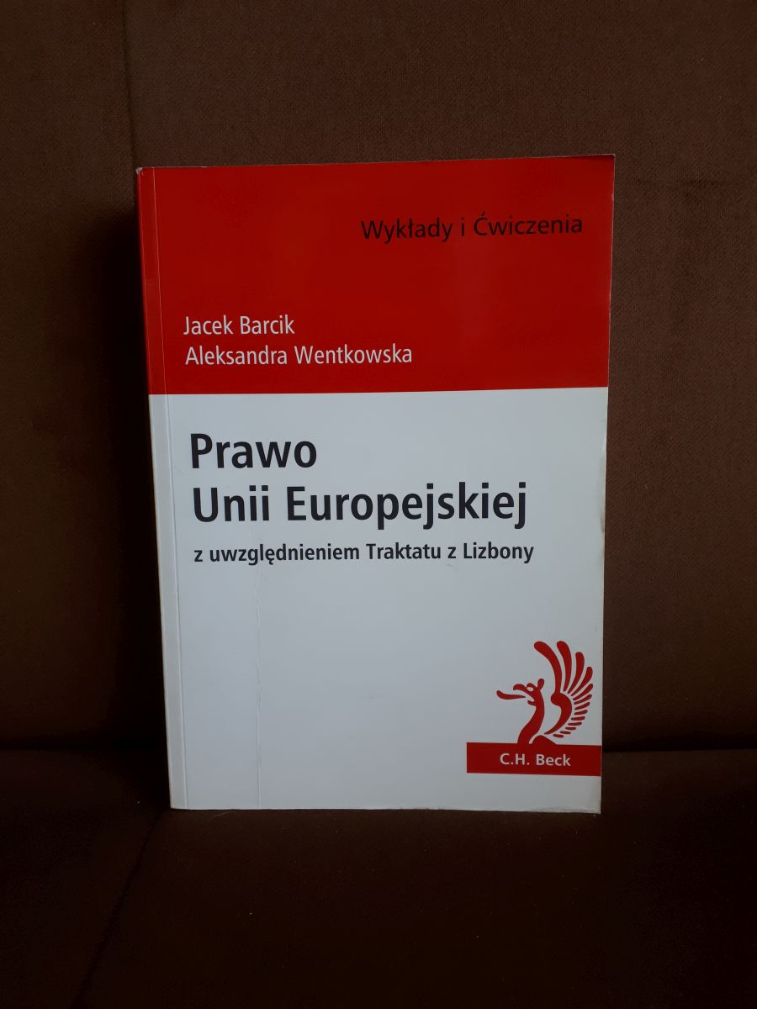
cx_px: 378
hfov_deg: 51.4
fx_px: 787
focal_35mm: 27
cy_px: 504
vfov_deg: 65.3
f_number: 1.9
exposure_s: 1/33
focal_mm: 3.6
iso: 80
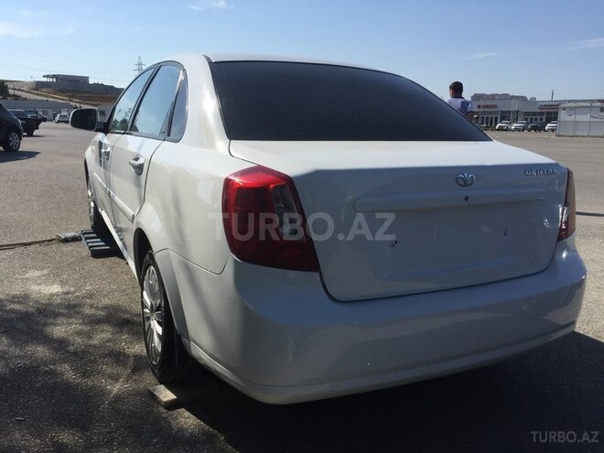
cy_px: 226
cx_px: 302
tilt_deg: -11.4
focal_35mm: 29
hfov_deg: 61.7
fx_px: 506
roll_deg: +0.1
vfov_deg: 48.2
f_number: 2.2
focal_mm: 4.15
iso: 32
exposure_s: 1/3300
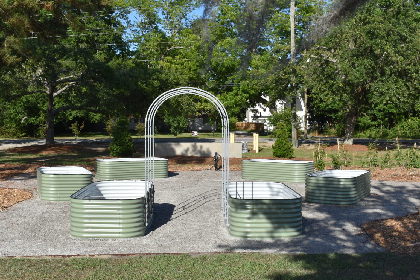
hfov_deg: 46.4
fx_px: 490
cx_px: 210
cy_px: 140
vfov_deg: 31.9
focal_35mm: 42
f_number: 10
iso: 200
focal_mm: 28
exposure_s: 1/500
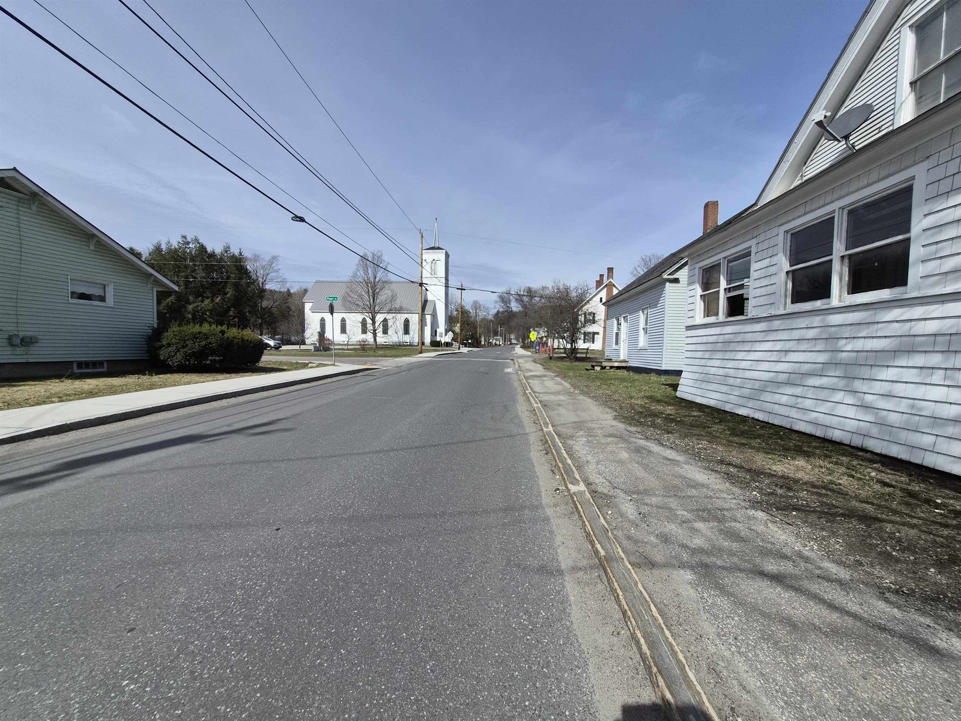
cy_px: 360
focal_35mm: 13
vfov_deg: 89.9
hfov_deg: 106.2
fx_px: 361
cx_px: 480
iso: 25
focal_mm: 1.7
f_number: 2.2
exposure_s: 1/1720
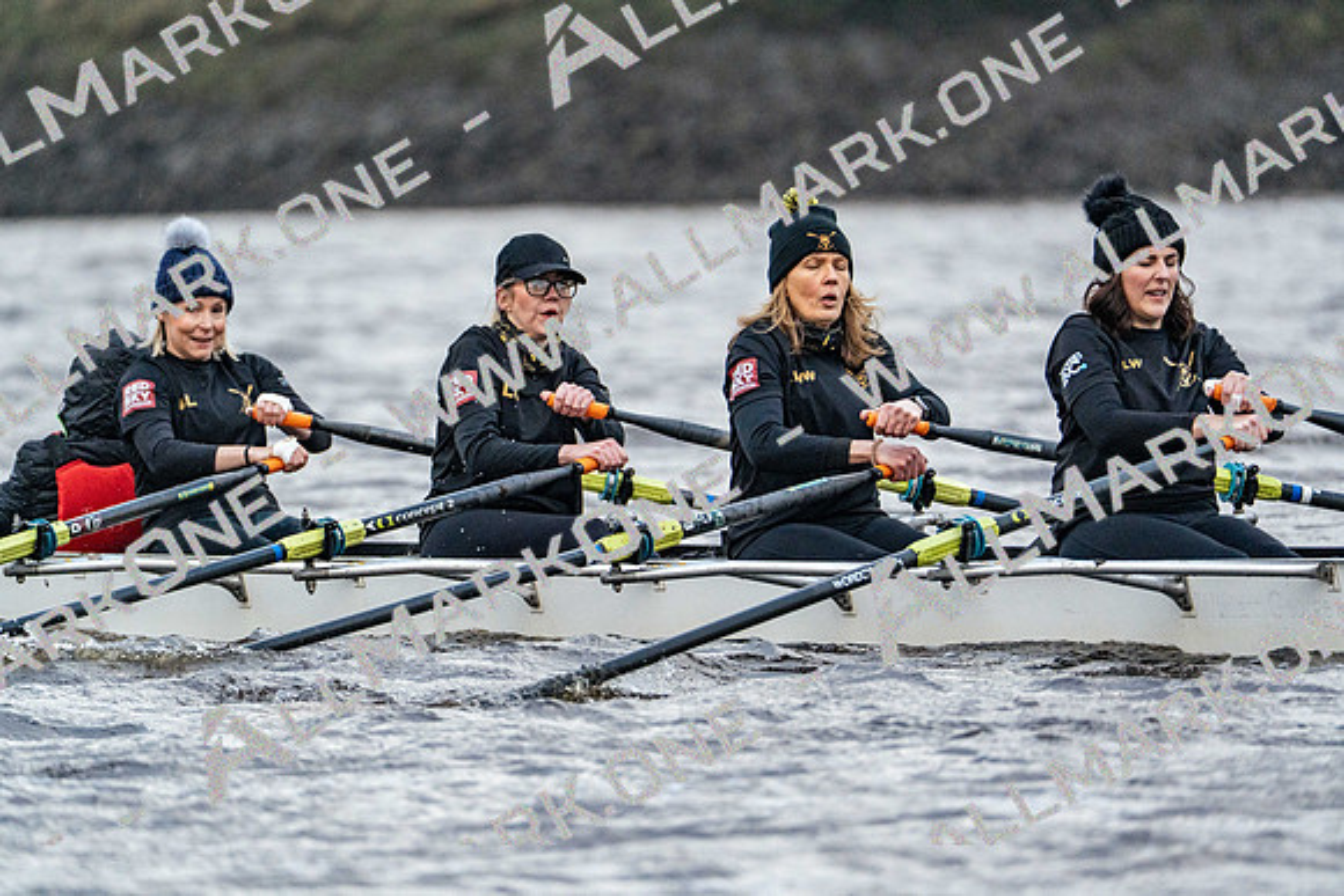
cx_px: 672
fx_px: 18110
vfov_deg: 2.8
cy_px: 448
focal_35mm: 485
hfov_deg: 4.3
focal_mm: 485
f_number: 6.3
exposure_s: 1/1600
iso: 5000
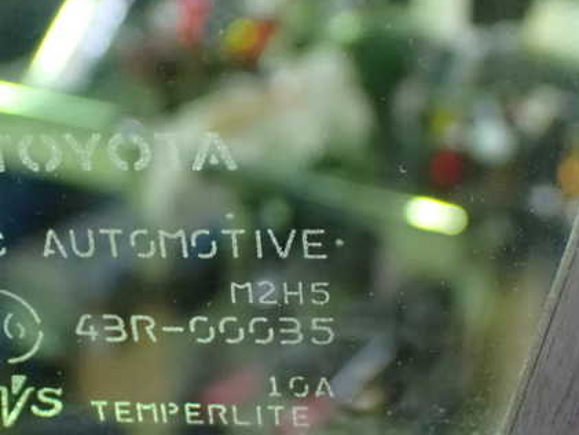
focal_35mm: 77
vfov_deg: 19.1
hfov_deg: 25.1
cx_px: 171
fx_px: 1288
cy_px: 260
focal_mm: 9.65
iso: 1600
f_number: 3.3
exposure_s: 1/25
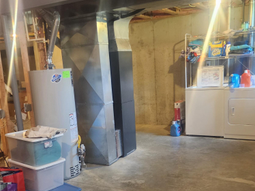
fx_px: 302
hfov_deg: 45.6
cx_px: 109
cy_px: 131
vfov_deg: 34.8
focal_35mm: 41
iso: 640
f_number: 1.8
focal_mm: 6.4
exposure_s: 1/30
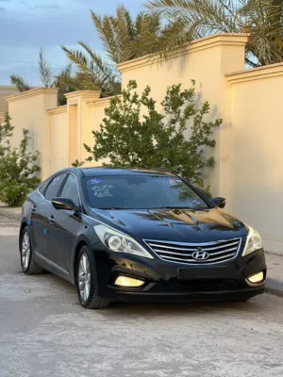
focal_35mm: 77
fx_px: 839
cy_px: 188
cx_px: 142
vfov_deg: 25.3
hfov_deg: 19.1
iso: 100
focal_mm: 9
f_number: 2.8
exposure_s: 1/121
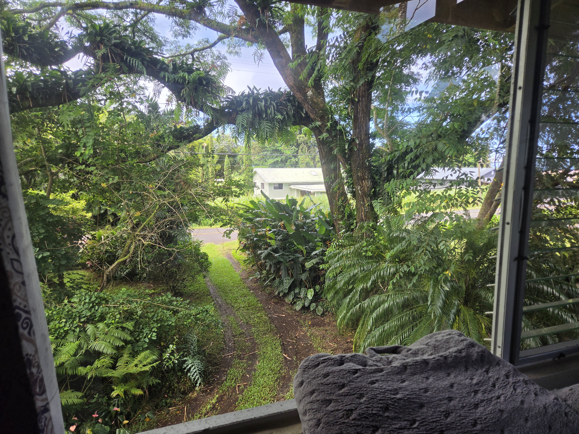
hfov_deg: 73.9
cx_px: 290
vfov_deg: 58.9
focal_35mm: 23
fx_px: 385
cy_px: 217
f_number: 1.8
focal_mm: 5.4
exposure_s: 1/1090
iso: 80
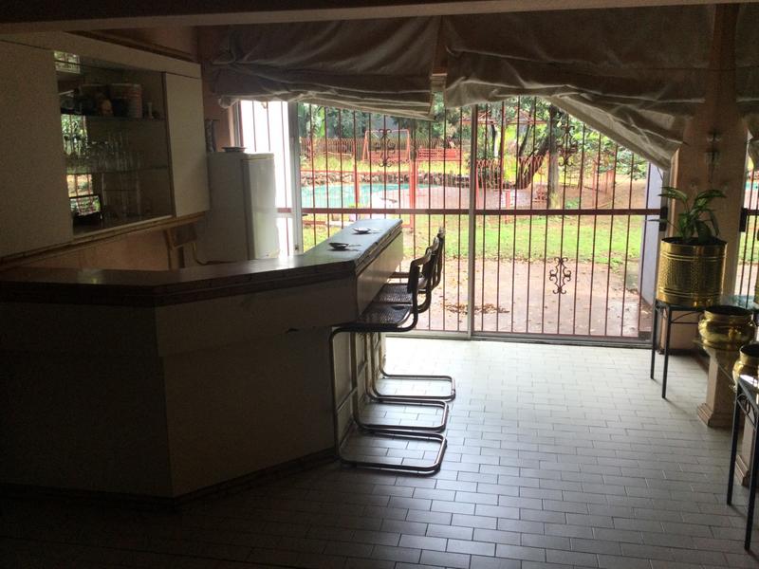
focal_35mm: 31
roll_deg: +0.5
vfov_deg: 45.4
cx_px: 380
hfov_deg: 58.4
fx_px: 680
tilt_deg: -11.9
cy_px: 284
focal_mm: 3.3
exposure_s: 1/33
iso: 25
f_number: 2.4
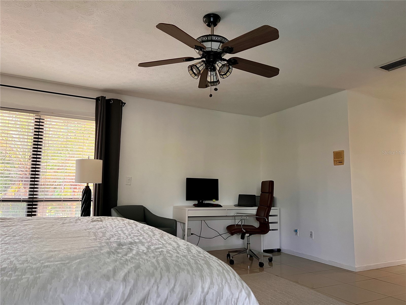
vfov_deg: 53.1
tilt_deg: +6.1
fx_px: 305
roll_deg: -1.2
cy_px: 152
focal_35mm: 26
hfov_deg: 67.3
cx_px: 203
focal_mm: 5.7
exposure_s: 1/60
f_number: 1.5
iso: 320
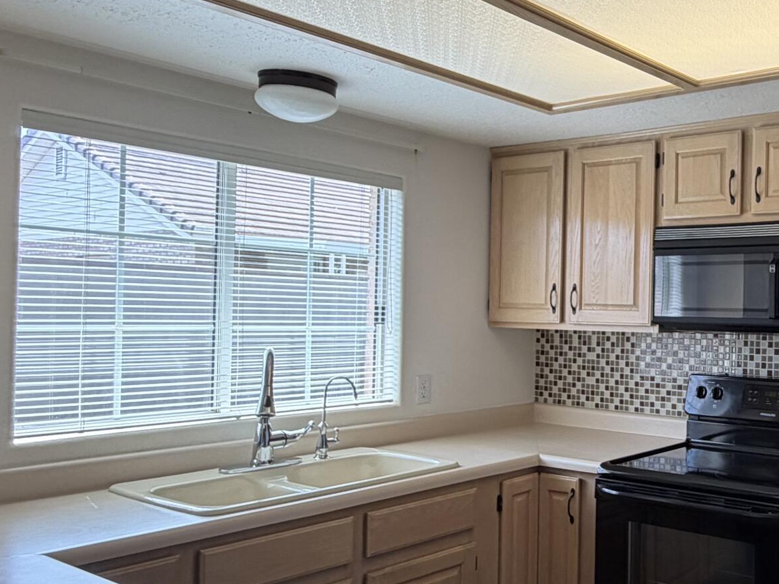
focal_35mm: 36
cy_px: 306
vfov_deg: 39.6
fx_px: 810
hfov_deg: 45.9
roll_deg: -0.7
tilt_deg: +1.7
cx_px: 716
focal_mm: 2.22
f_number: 2.2
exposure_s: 1/120
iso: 50
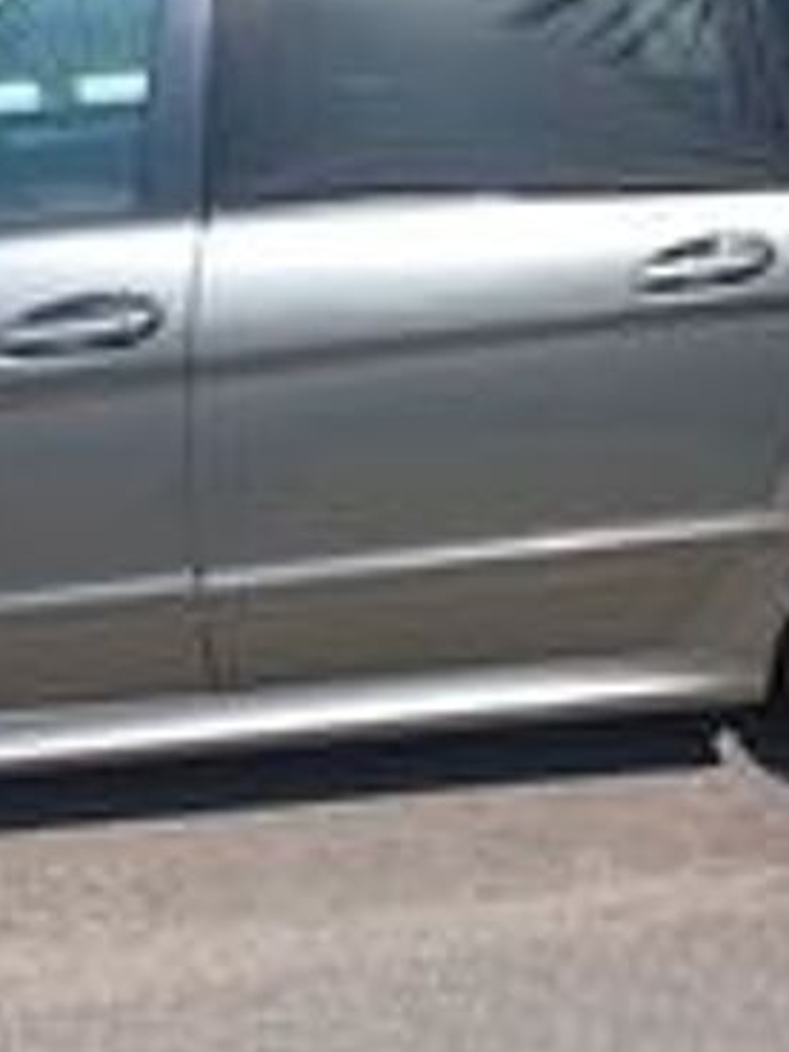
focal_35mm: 45
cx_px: 652
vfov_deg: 42.0
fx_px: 1368
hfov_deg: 31.2
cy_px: 457
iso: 50
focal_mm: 4.15
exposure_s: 1/1063
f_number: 1.8
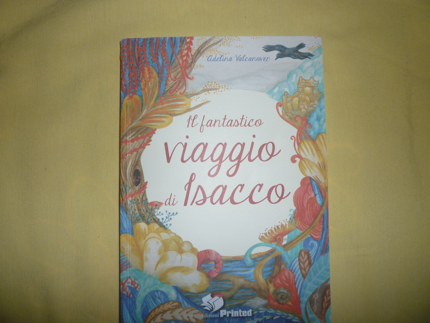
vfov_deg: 48.2
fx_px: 360
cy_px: 162
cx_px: 215
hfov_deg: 61.7
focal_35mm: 29
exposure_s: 1/30
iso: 100
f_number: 3.3
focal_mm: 5.2
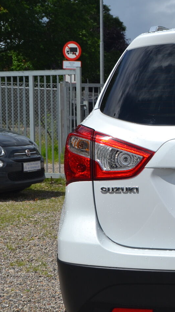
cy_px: 188
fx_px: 817
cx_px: 261
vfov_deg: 21.5
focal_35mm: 99
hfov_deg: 11.7
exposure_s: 1/400
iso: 100
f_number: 10
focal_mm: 31
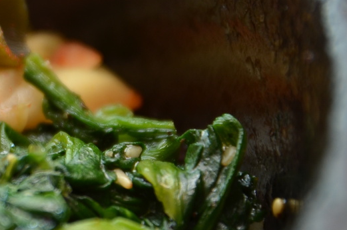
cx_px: -121
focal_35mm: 244
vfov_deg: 5.6
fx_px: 2347
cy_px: 117
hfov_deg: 8.3
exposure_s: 1/125
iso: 200
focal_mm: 50
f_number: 2.8
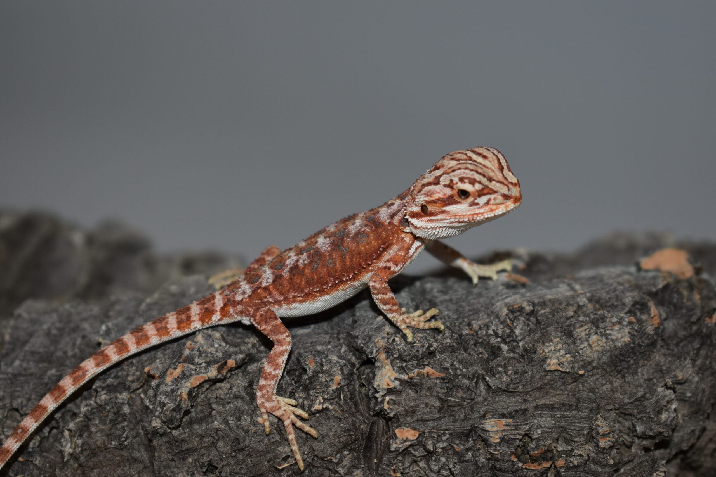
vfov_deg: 16.6
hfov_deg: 24.6
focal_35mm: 82
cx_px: 358
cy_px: 238
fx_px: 1641
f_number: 5.6
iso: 200
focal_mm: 55
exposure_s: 1/30
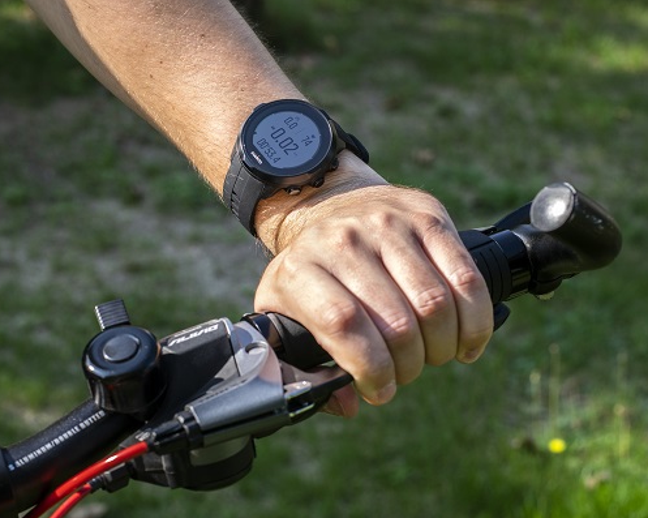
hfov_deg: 22.5
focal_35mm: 85
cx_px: 317
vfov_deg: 18.1
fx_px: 1629
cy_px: 260
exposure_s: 1/200
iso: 200
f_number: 7.1
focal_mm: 50
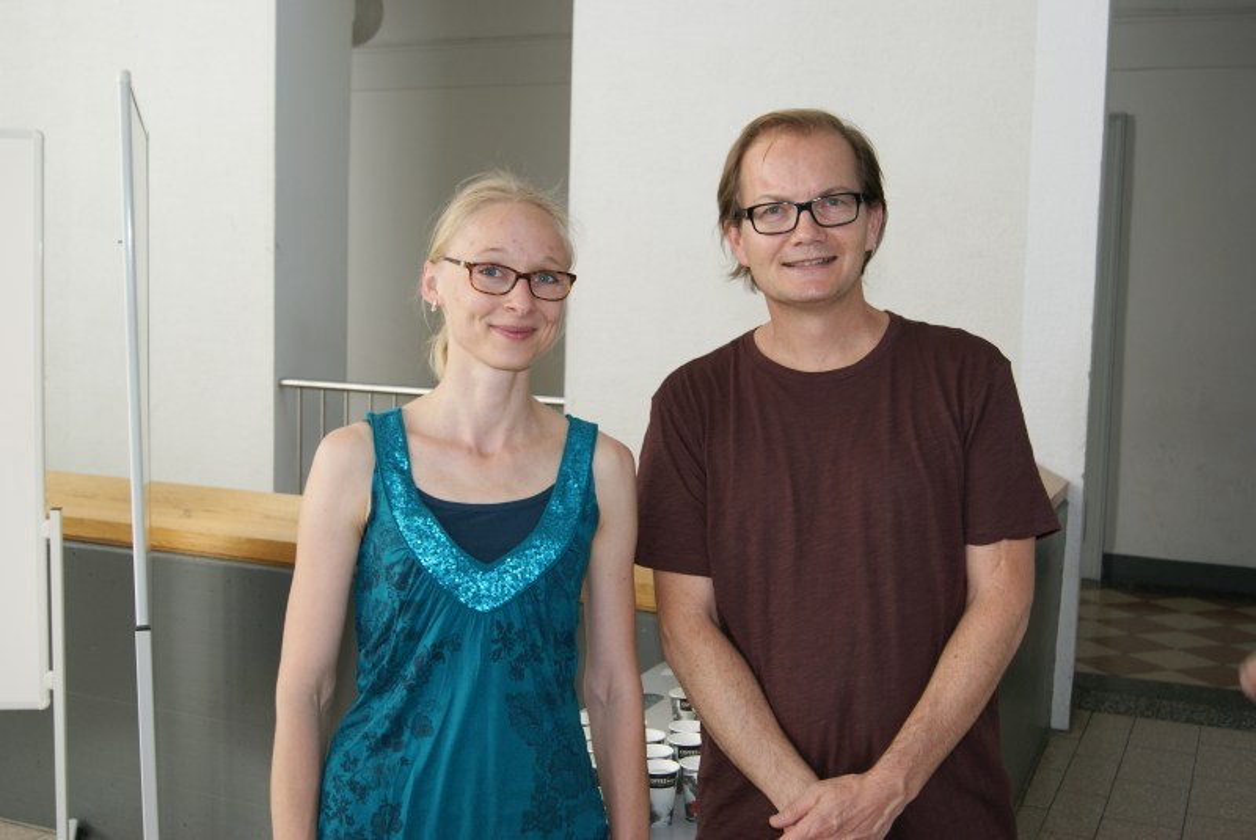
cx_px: 628
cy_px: 420
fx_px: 1362
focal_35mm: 39
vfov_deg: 34.3
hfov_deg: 49.5
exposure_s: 1/80
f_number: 5
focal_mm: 26
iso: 160
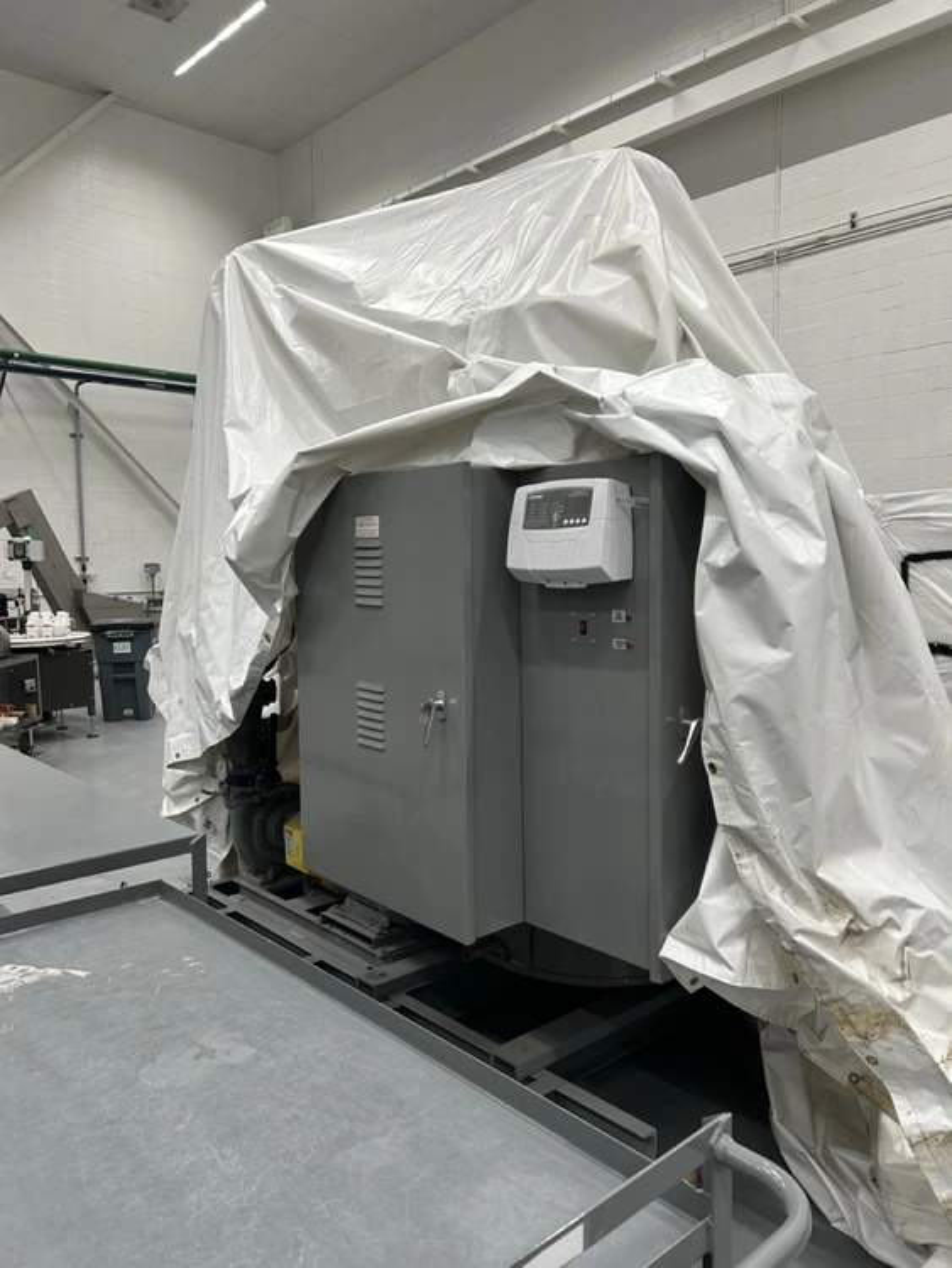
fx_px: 953
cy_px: 634
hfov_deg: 53.1
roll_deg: +0.0
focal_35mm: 26
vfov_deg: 67.3
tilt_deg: -5.8
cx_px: 476
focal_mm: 5.7
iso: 100
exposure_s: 1/120
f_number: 1.5
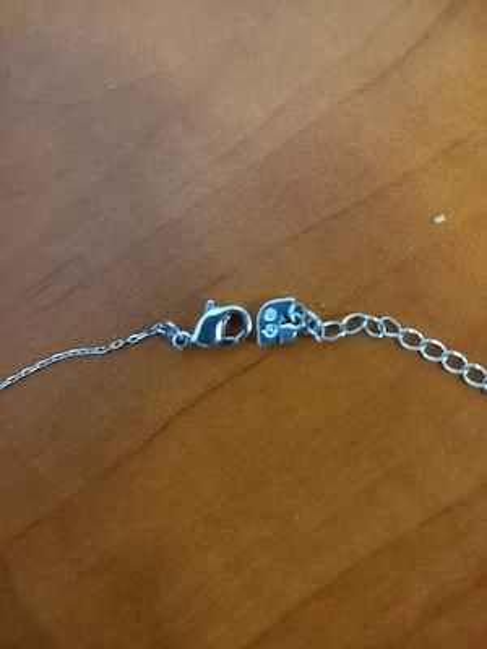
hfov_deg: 54.9
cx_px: 244
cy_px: 324
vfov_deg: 69.4
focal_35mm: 25
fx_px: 469
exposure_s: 1/15
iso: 1000
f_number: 2
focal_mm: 4.6
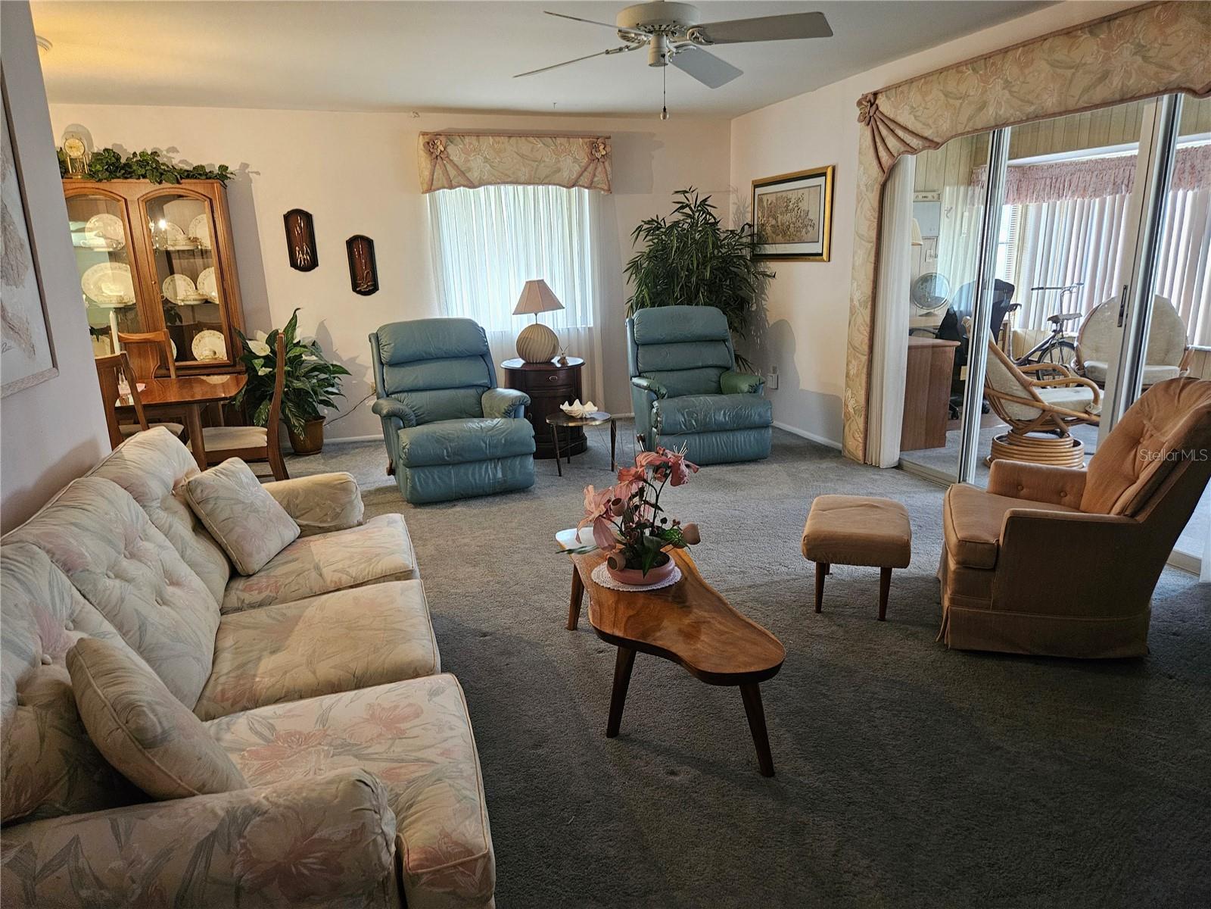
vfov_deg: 58.9
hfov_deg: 73.9
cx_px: 606
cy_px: 454
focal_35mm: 23
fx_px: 805
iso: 800
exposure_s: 1/60
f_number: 1.8
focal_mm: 5.4
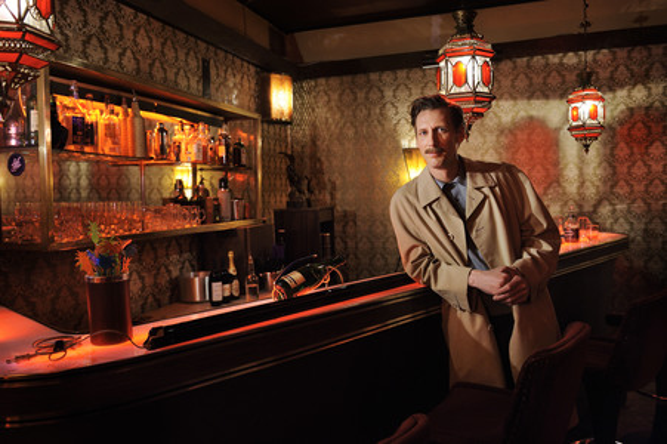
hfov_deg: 63.7
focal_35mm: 29
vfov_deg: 44.9
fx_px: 537
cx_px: 334
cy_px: 222
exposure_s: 1/15
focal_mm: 29
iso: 1600
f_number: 3.2
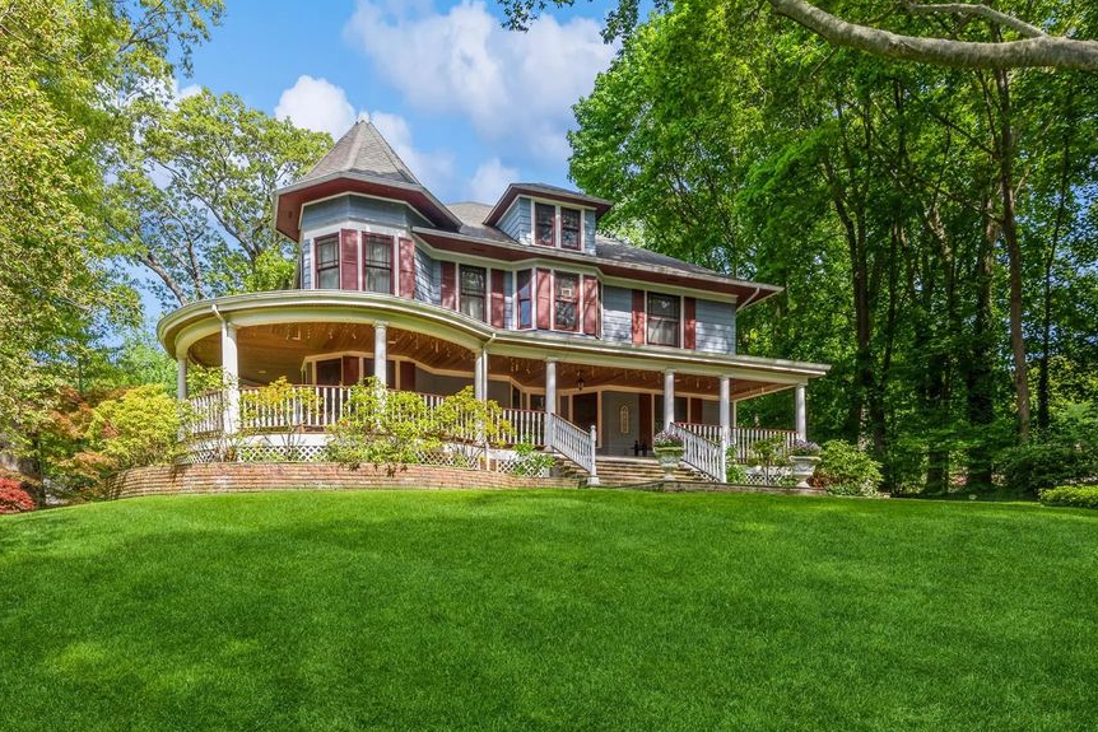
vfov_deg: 64.5
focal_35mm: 19
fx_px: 580
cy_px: 397
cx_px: 481
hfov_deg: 86.5
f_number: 9
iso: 200
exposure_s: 1/100
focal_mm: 16
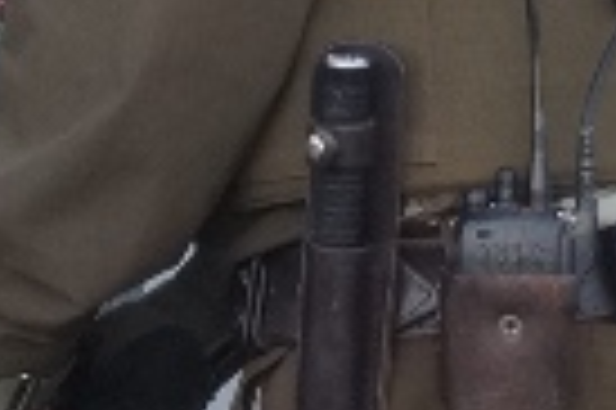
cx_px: 99
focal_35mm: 394
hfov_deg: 5.2
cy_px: 381
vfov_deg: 3.5
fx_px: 6729
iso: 800
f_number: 5
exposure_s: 1/160
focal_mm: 35
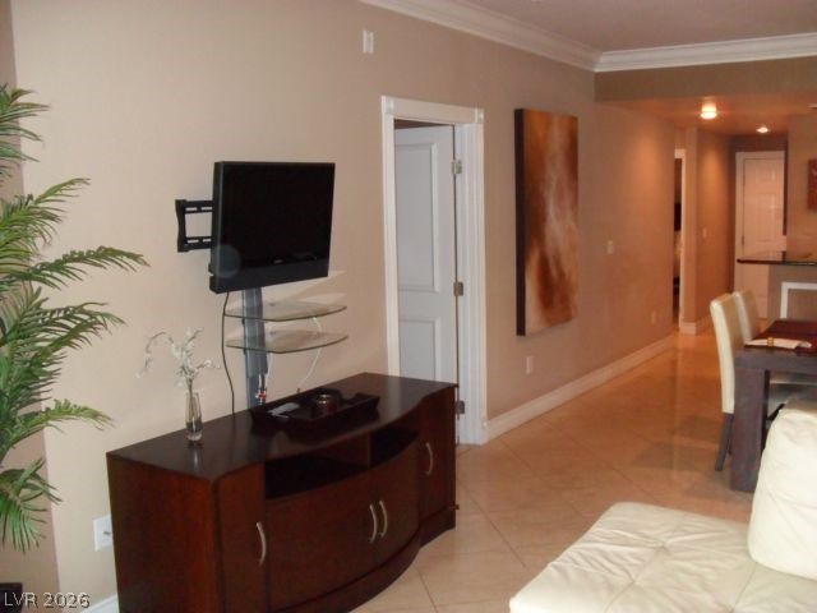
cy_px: 306
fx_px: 826
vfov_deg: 40.7
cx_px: 408
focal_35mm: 35
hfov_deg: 52.6
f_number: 3
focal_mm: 6.3
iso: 320
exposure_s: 1/45
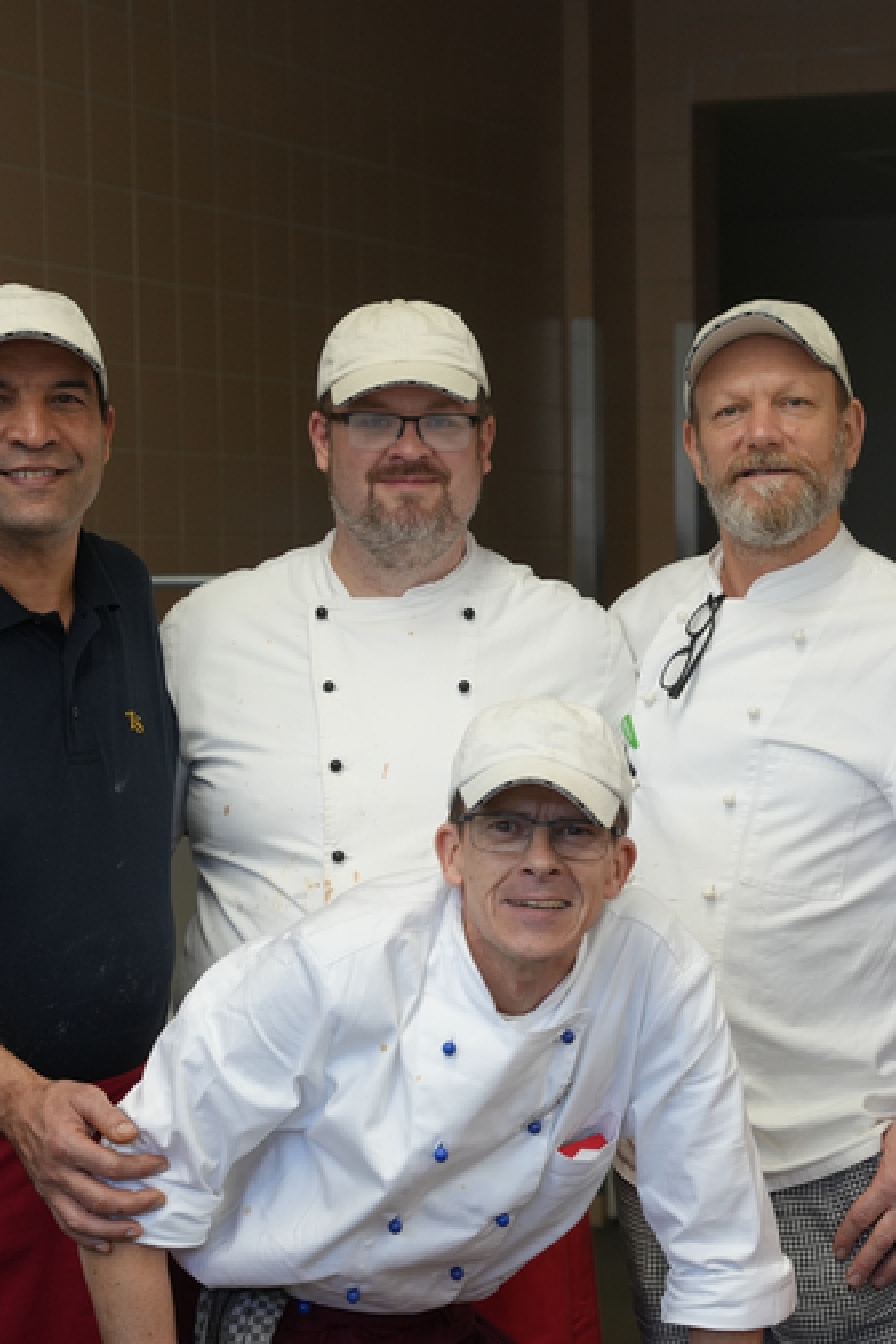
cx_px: 675
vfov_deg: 22.0
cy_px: 700
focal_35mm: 92
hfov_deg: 14.7
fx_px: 3452
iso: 800
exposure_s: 1/160
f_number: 4
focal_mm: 58.3
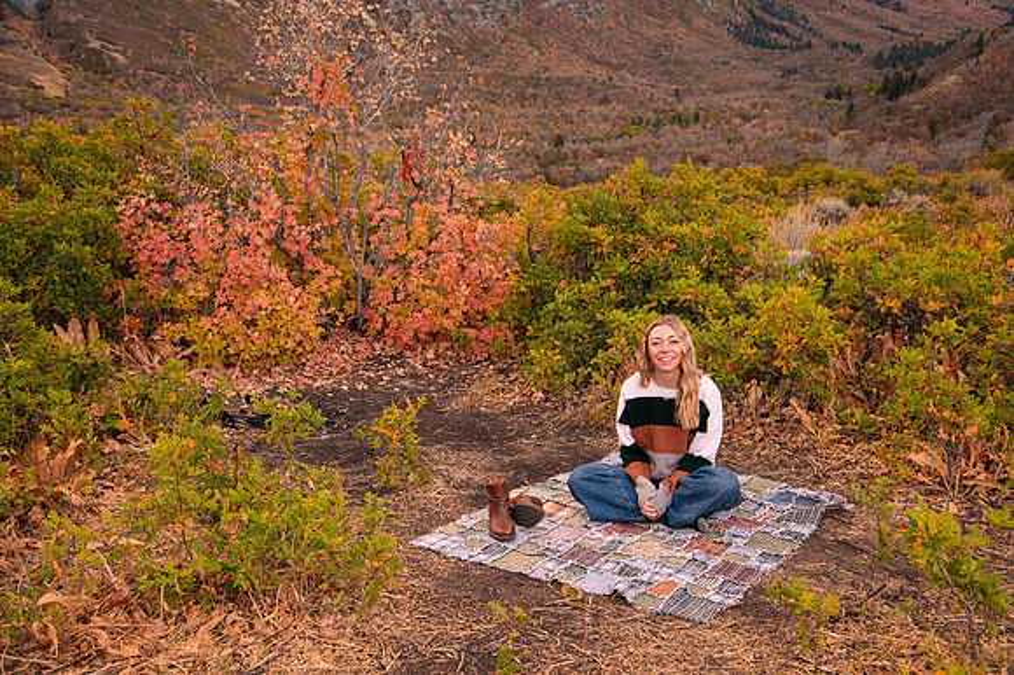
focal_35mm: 38
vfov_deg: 35.0
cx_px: 507
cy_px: 338
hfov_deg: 50.7
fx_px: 1070
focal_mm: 38
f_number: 5.6
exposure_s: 1/400
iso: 1250
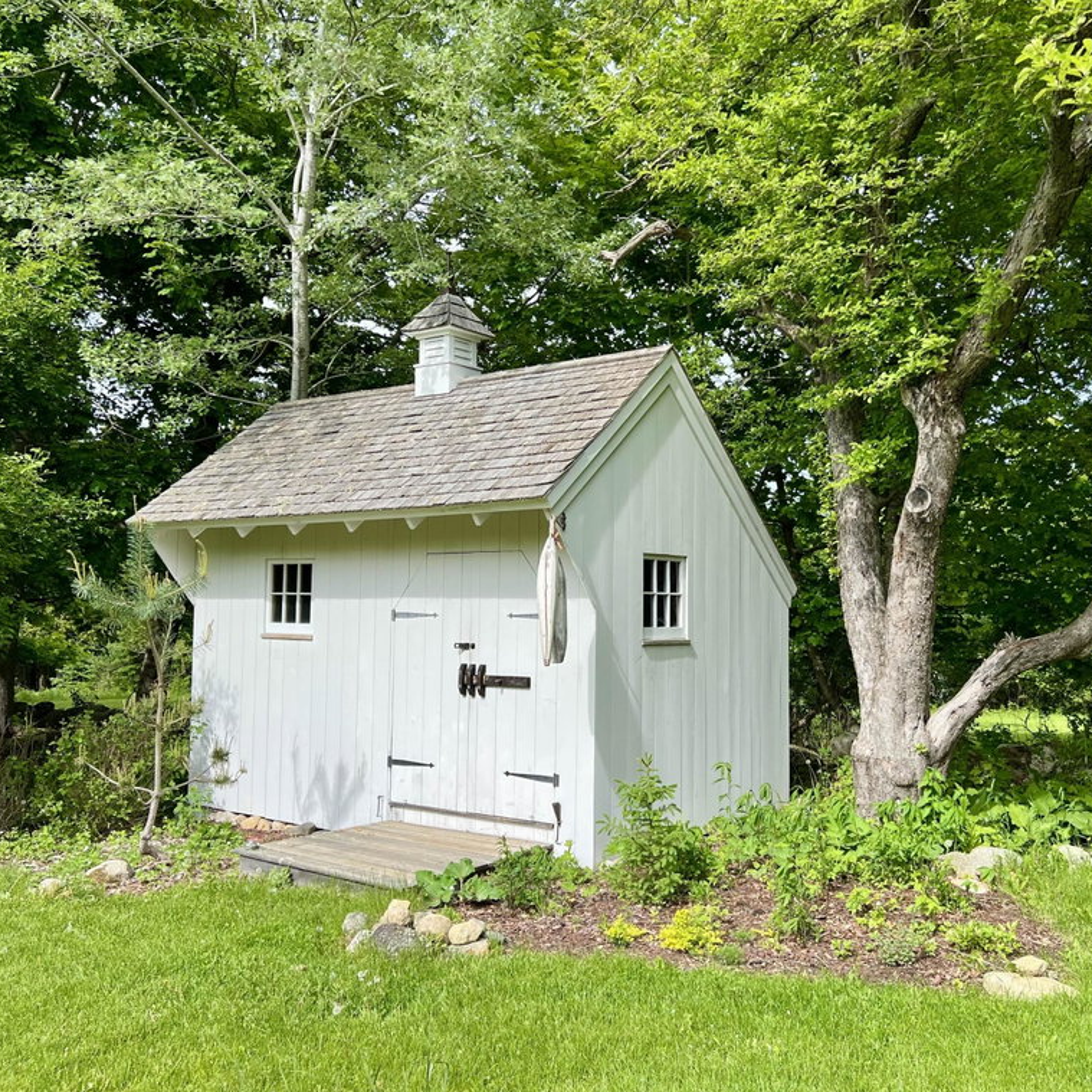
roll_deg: -0.4
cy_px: 541
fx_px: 1106
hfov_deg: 52.4
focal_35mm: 31
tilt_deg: +2.5
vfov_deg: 52.5
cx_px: 607
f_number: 1.5
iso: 50
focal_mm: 5.7
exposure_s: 1/1838
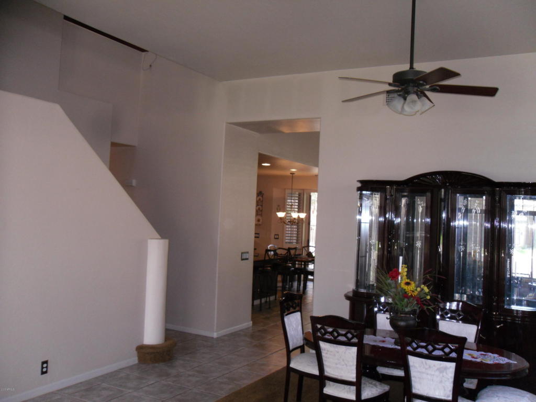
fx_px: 697
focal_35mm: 45
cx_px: 268
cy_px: 201
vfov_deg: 32.2
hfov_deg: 42.1
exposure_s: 1/45
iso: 200
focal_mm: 6.3
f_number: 3.5
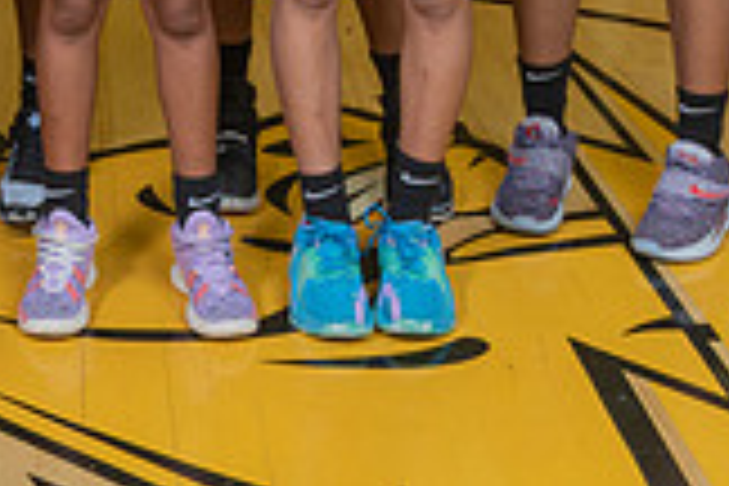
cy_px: -407
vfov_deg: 12.4
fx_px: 2025
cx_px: 50
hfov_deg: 20.0
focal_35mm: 100
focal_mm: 26
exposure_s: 1/50
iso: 250
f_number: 7.1
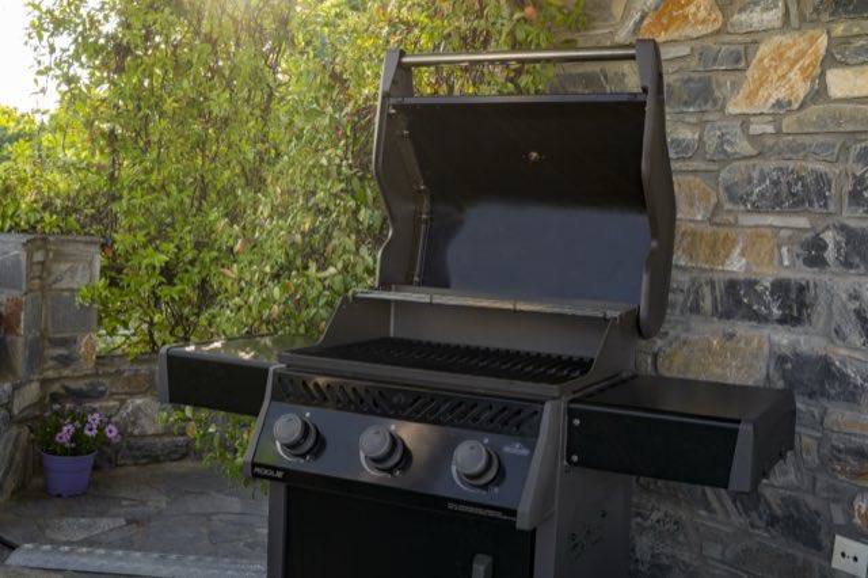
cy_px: 289
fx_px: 1012
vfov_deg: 31.9
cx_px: 434
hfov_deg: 46.4
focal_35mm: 42
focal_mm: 42
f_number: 8
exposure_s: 1/60
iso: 500
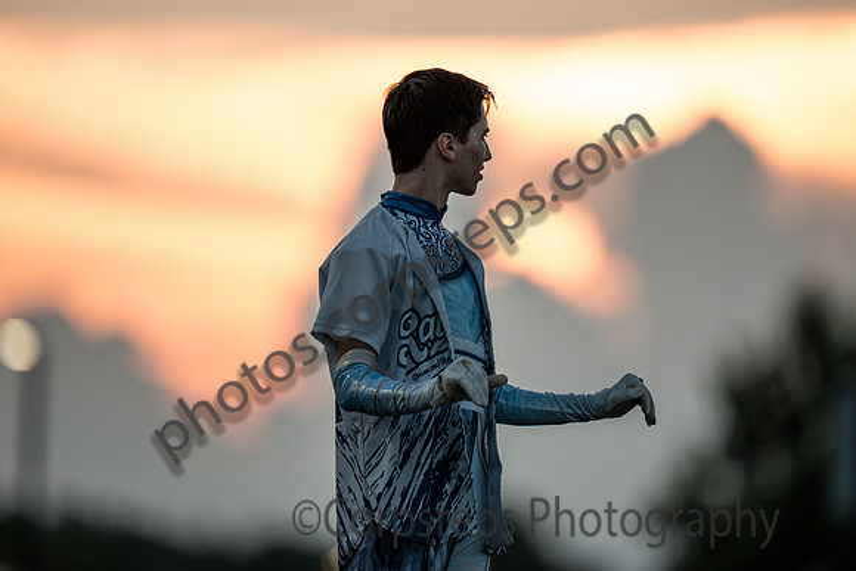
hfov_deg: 5.2
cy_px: 286
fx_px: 9513
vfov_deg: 3.4
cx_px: 428
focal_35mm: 400
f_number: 2.8
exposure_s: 1/1600
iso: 320
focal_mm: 400
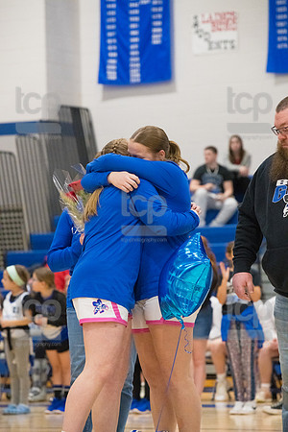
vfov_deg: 11.4
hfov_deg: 7.6
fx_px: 2160
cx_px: 144
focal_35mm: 180
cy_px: 216
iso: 5000
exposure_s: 1/500
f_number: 5.6
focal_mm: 180
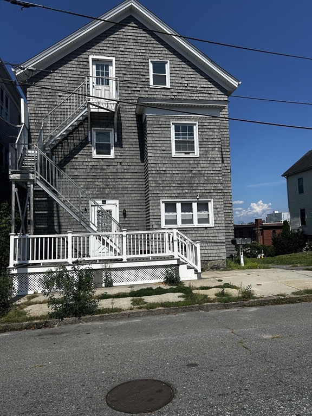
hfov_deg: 53.1
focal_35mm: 26
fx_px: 312
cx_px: 156
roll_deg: +3.3
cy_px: 208
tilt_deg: +3.3
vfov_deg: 67.3
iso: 50
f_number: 1.5
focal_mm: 5.7
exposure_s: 1/8000
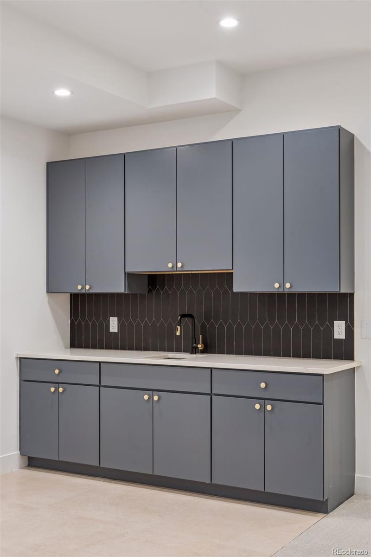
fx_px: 696
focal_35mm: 45
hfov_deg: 29.9
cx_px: 186
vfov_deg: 43.6
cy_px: 278
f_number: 9
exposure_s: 1/6
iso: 400
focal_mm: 45
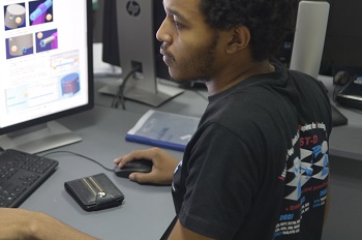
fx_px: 703
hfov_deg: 28.2
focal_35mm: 70
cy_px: 64
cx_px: 66
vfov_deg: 19.3
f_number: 2.8
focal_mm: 35
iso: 1000
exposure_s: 1/125
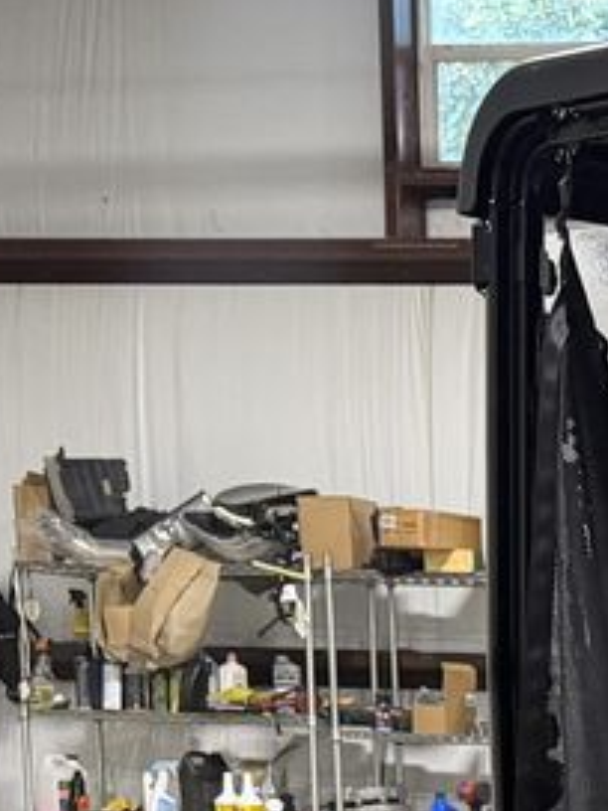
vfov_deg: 16.0
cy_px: 1211
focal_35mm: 113
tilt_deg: -9.7
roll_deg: +1.1
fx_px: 2646
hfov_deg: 11.1
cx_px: 1434
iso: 250
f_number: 1.78
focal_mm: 6.76
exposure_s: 1/60
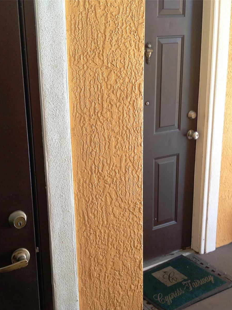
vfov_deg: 40.4
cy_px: 155
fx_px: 420
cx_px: 73
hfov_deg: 30.6
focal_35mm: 47
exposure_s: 1/20
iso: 64
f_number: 2.4
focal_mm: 4.28
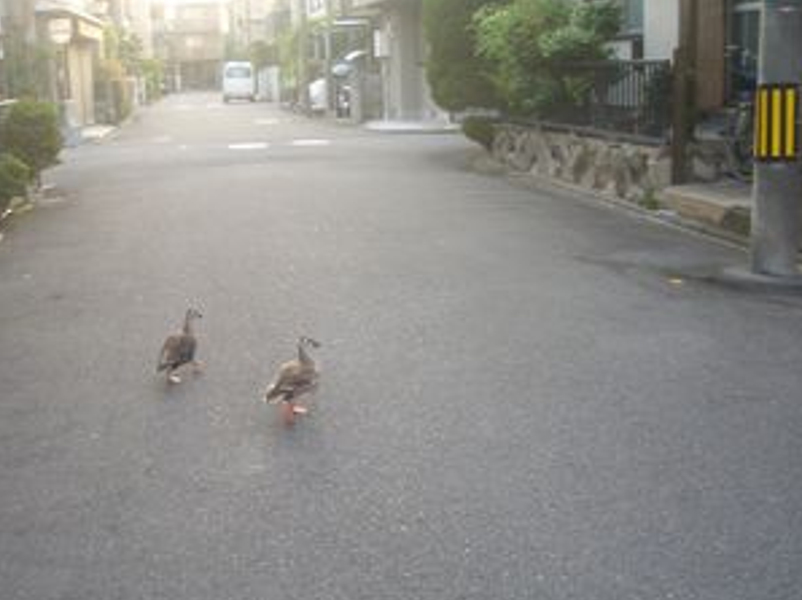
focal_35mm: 47
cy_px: 377
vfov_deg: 30.7
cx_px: 315
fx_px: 1088
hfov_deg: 40.3
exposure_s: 1/80
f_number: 2.6
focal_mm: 5.8
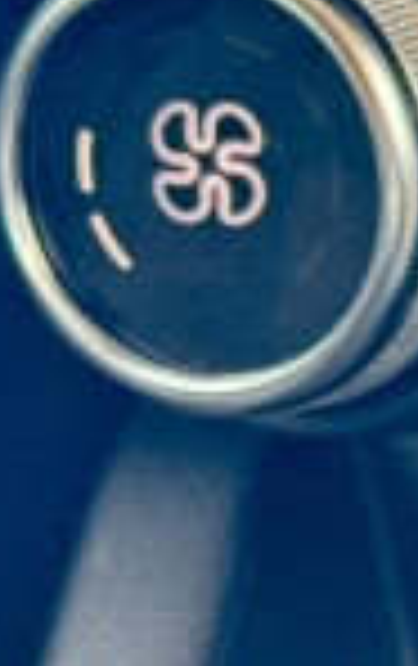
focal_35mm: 206
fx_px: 3740
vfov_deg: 10.2
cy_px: 256
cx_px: 1034
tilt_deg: -15.4
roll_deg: +1.5
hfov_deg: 6.1
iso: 125
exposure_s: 1/55
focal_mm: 6.76
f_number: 1.78
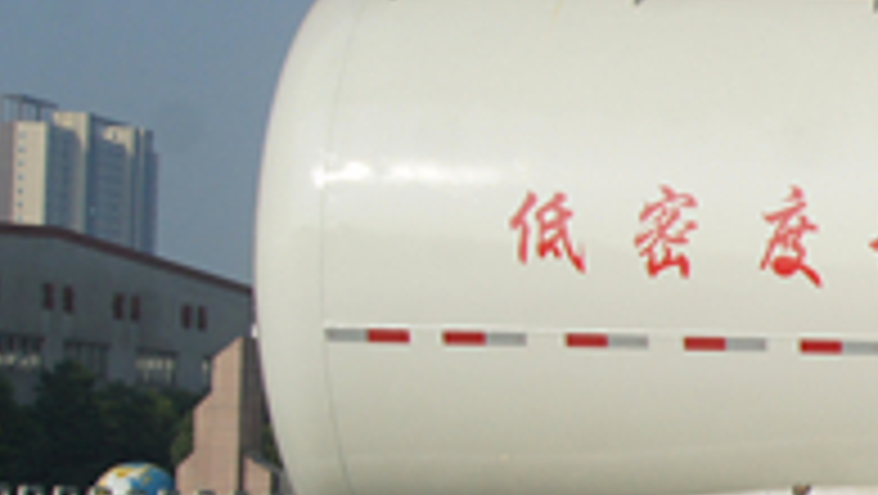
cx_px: 1733
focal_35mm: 129
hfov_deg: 14.1
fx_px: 3005
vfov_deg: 9.3
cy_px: 544
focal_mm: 20
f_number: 10
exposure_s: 1/500
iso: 200
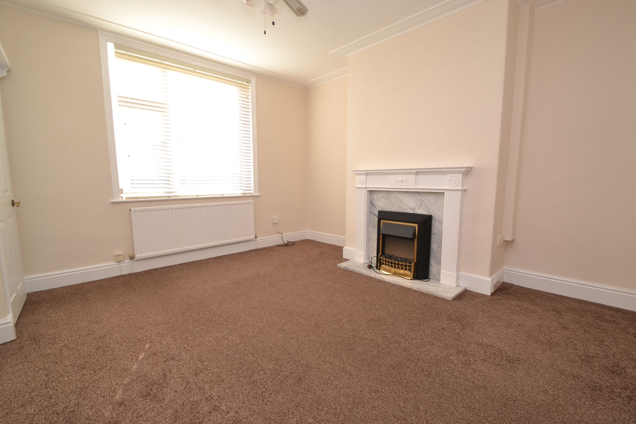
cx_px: 318
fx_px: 265
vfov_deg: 77.3
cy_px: 212
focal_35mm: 15
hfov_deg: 100.4
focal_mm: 10
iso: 400
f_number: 5.6
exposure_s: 1/125
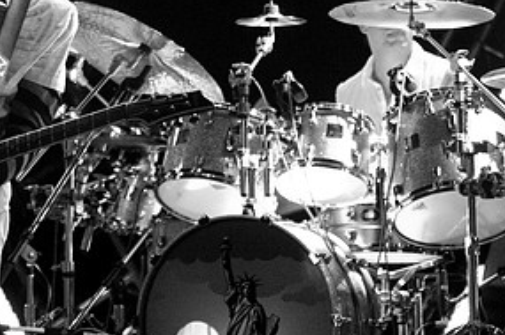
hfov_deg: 9.6
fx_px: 2997
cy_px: 105
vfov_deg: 6.4
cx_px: 216
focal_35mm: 214
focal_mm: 70
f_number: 3.2
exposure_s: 1/50
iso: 800
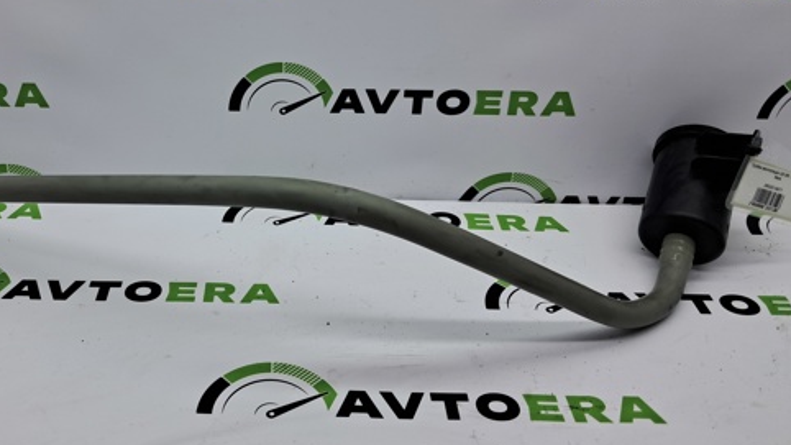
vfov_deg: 30.1
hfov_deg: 50.8
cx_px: 269
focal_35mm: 39
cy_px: 137
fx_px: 818
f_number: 1.8
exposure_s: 1/100
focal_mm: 4
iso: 50
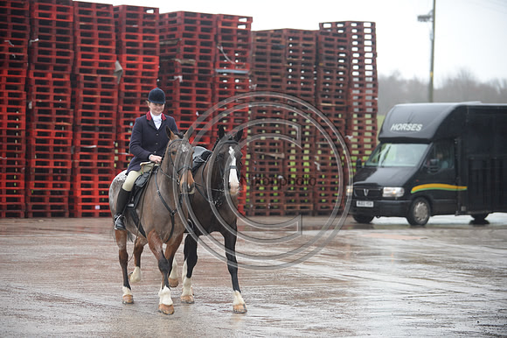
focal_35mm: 110
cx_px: 254
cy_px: 169
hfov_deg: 18.6
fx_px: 1548
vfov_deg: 12.4
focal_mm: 110
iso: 1600
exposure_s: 1/800
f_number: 2.8
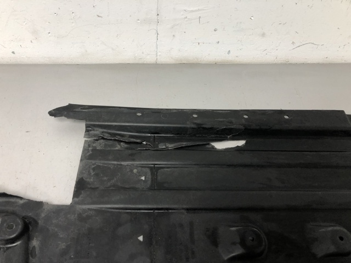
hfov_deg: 63.4
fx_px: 284
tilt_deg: -61.6
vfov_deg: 49.7
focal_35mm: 28
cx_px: 176
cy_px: 132
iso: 40
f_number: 1.8
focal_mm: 4
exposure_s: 1/25
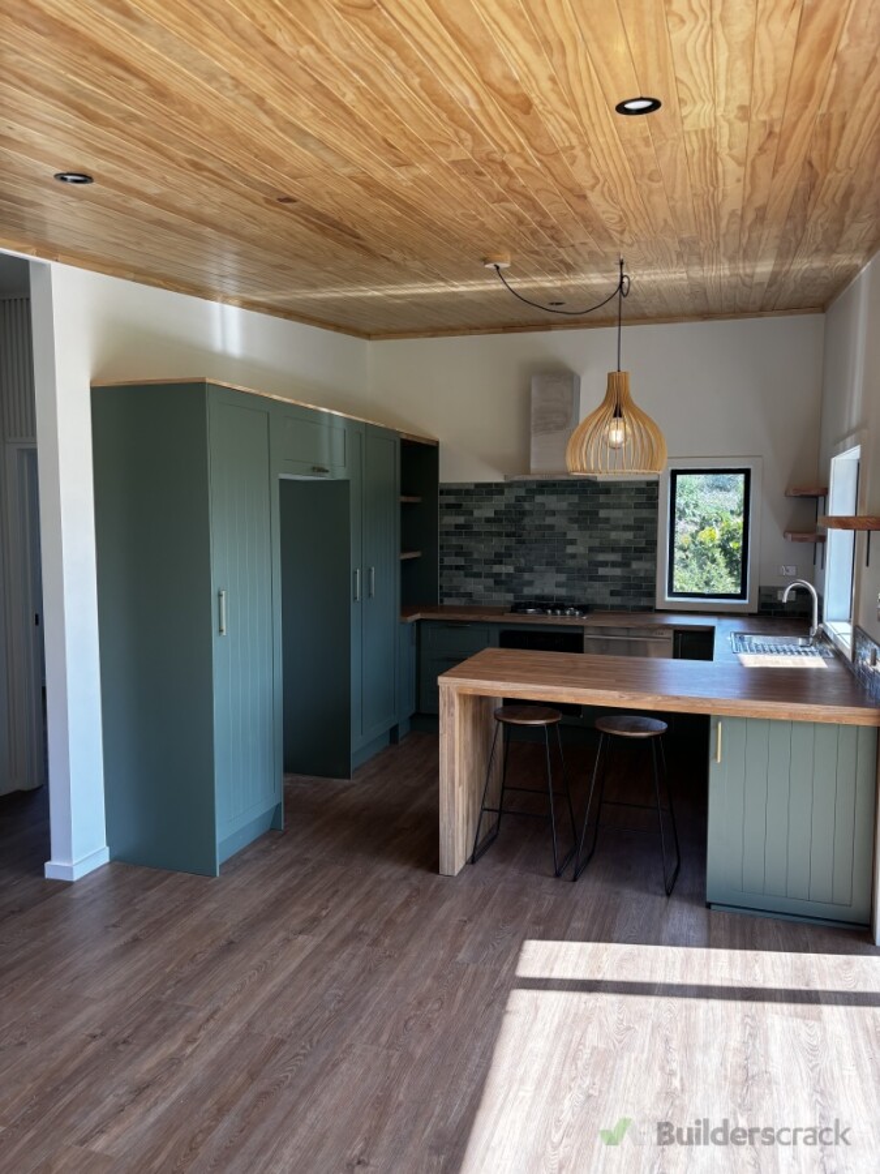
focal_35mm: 26
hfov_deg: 53.1
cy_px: 587
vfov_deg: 67.3
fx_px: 881
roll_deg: -1.2
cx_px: 440
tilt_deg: -4.9
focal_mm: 5.96
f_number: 1.6
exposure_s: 1/283
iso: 50
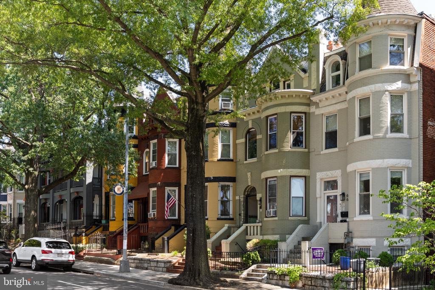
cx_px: 218
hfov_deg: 49.5
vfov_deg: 34.2
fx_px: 471
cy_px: 145
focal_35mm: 39
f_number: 6.3
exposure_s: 1/100
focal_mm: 26.5
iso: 200
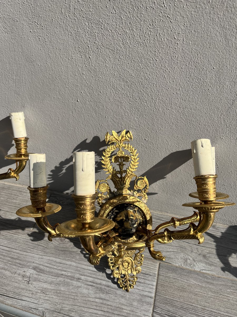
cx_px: 118
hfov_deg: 53.1
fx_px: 237
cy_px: 158
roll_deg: +3.4
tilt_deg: -42.1
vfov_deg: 67.3
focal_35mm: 26
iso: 50
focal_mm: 5.1
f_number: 1.6
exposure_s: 1/3745
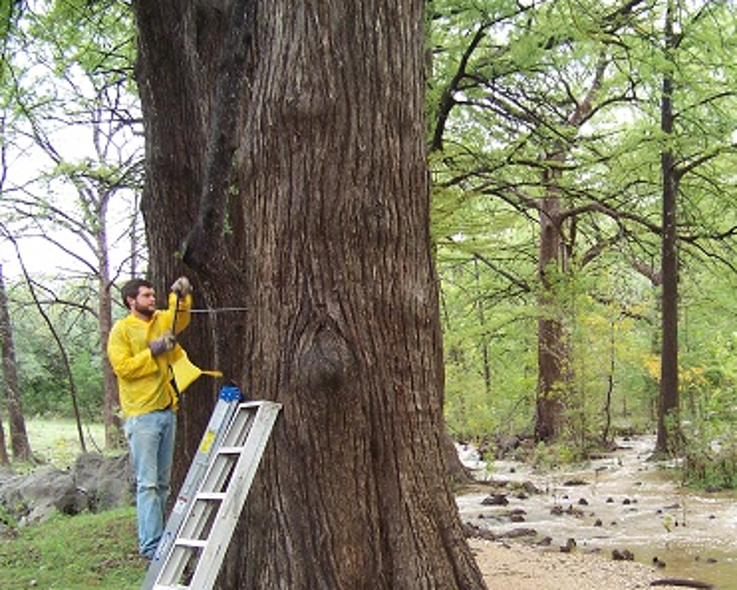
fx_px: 1178
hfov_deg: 34.5
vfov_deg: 27.9
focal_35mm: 54
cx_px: 481
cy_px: 406
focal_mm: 5.85
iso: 72
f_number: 2.8
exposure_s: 1/40
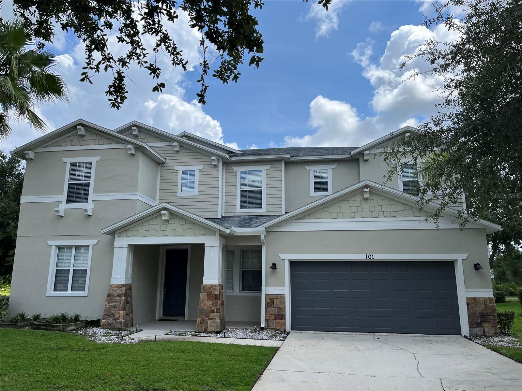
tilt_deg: +13.1
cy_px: 196
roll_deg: +0.4
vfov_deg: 53.1
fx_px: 392
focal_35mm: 26
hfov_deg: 67.3
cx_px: 261
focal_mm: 5.1
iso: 50
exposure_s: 1/3745
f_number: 1.6
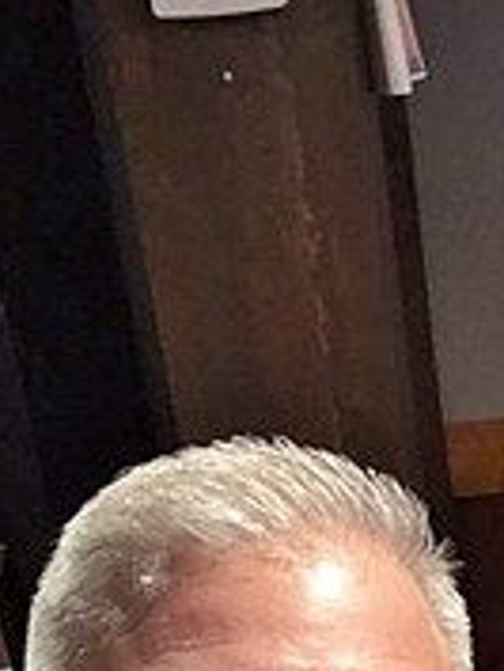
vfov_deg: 22.6
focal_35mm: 79
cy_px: 815
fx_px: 1532
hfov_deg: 18.0
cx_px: 546
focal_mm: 2.65
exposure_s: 1/15
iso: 200
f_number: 2.2
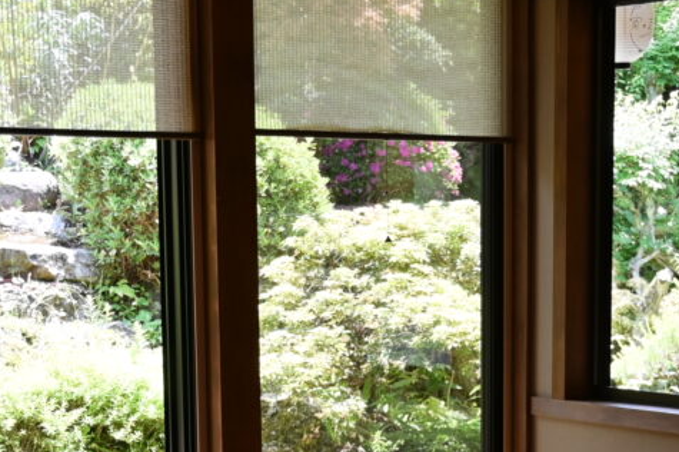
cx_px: 490
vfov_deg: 14.6
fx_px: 1715
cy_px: 511
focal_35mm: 91
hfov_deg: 22.2
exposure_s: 1/400
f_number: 4
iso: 800
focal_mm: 24
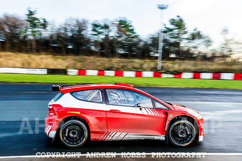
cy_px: 96
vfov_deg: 45.2
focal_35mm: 29
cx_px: 98
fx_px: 192
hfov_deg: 63.8
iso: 1000
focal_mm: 24
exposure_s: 1/200
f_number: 5
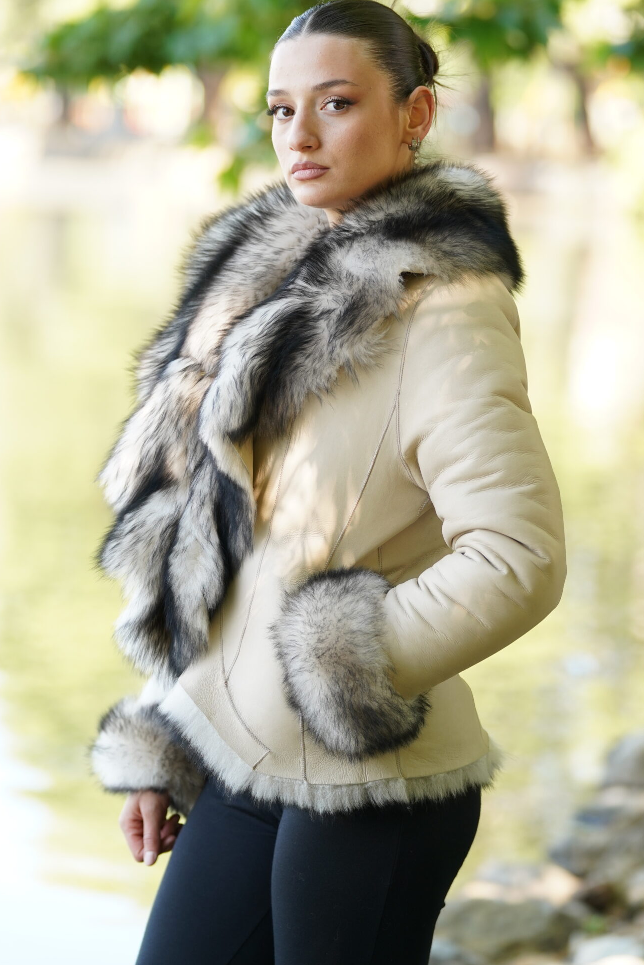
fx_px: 3648
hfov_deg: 10.1
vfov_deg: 15.1
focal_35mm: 136
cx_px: 315
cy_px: 422
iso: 320
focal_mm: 103
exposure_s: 1/320
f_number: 2.8
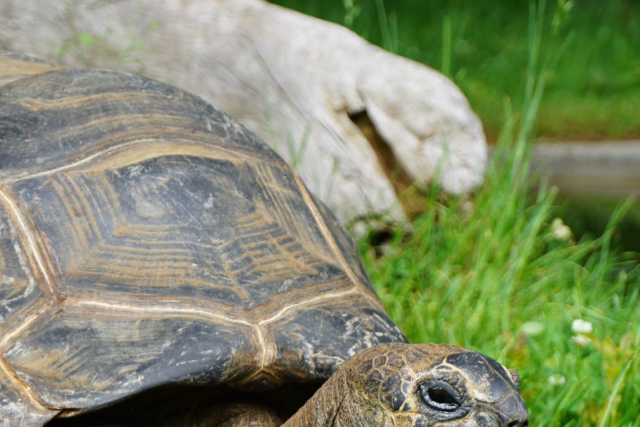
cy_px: 378
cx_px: 153
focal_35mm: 236
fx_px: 4195
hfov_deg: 8.7
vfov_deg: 5.8
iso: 160
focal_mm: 85
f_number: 5.6
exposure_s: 1/160
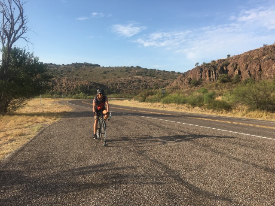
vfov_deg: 48.2
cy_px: 103
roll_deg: -0.3
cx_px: 138
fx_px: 230
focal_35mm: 29
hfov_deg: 61.7
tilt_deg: +0.3
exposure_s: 1/1083
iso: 25
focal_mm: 4.15
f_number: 2.2
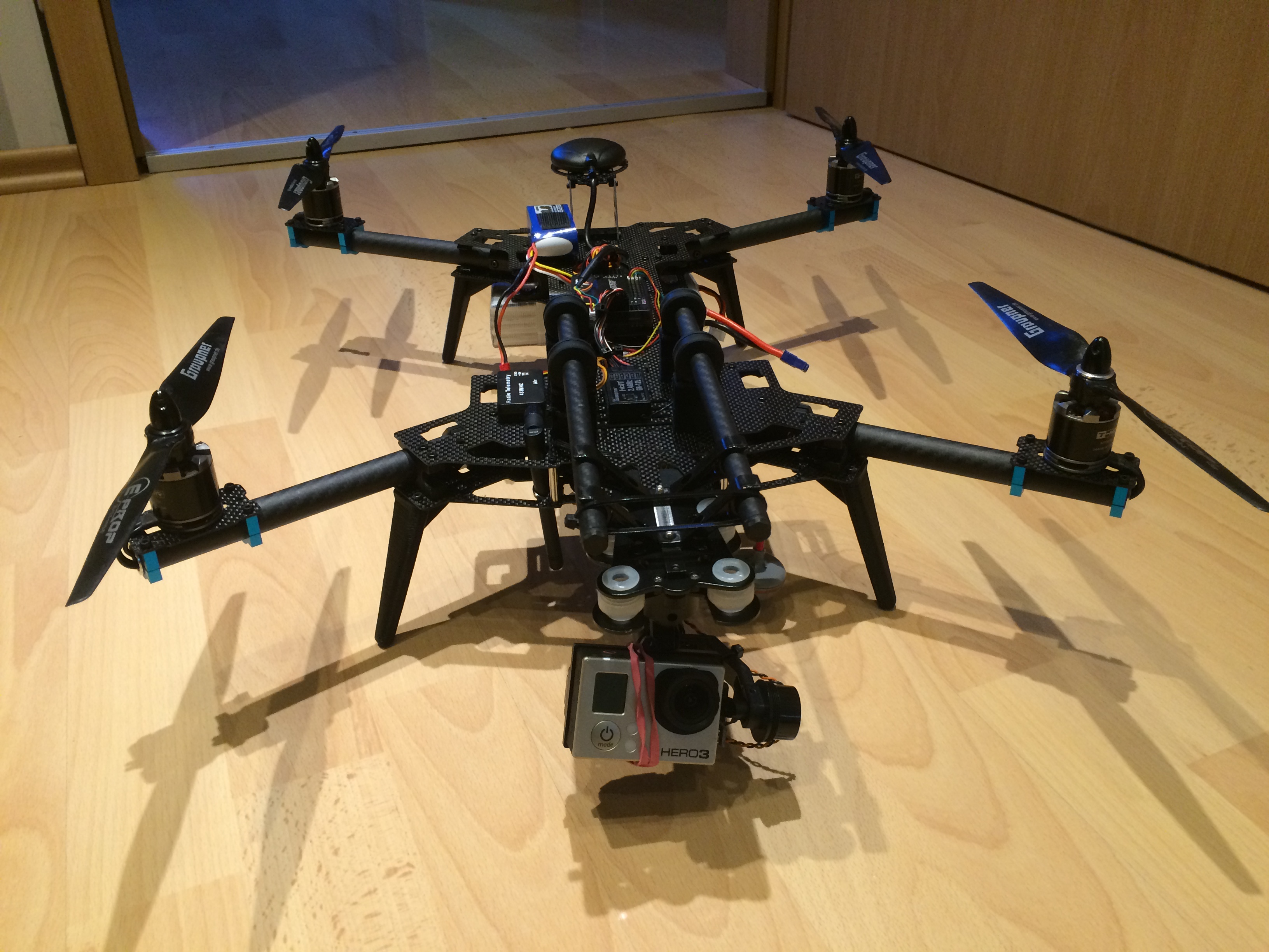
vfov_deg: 48.2
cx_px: 634
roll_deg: +0.0
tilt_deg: -31.1
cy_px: 476
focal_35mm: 29
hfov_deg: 61.7
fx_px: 1063
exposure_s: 1/33
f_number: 2.2
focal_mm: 4.15
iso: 200
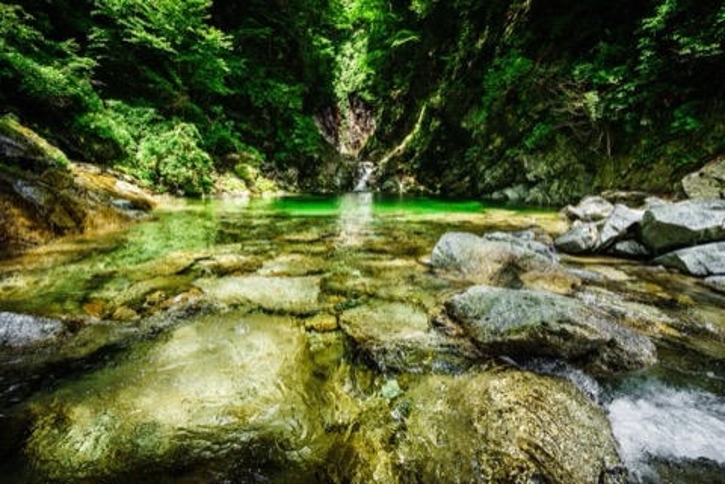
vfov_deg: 73.7
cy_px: 242
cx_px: 362
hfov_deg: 96.7
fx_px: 322
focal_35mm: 16
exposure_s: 1/320
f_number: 4
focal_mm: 16
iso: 200
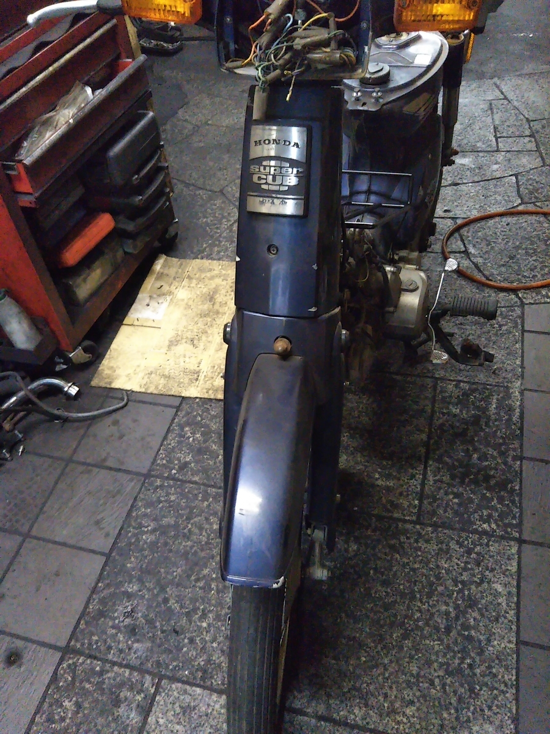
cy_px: 367
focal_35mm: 30
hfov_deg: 46.8
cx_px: 275
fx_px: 636
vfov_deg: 60.0
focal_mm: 4
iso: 836
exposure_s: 1/23
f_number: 2.2
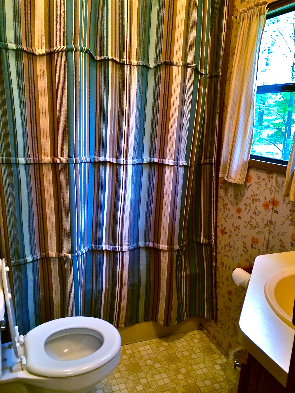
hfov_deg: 46.8
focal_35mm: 30
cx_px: 148
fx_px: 341
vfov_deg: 60.0
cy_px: 196
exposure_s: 1/30
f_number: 2.2
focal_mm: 4.12
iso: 160
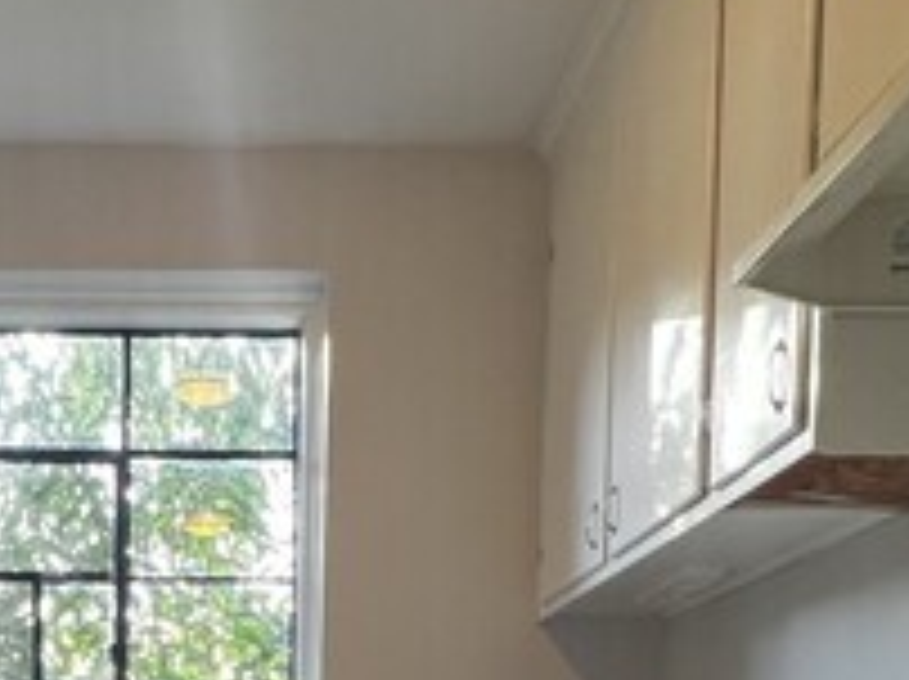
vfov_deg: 27.2
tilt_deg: -4.4
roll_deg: -0.6
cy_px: 919
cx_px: 223
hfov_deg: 42.5
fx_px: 1128
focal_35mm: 43
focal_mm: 1.57
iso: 125
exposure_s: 1/120
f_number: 1.8
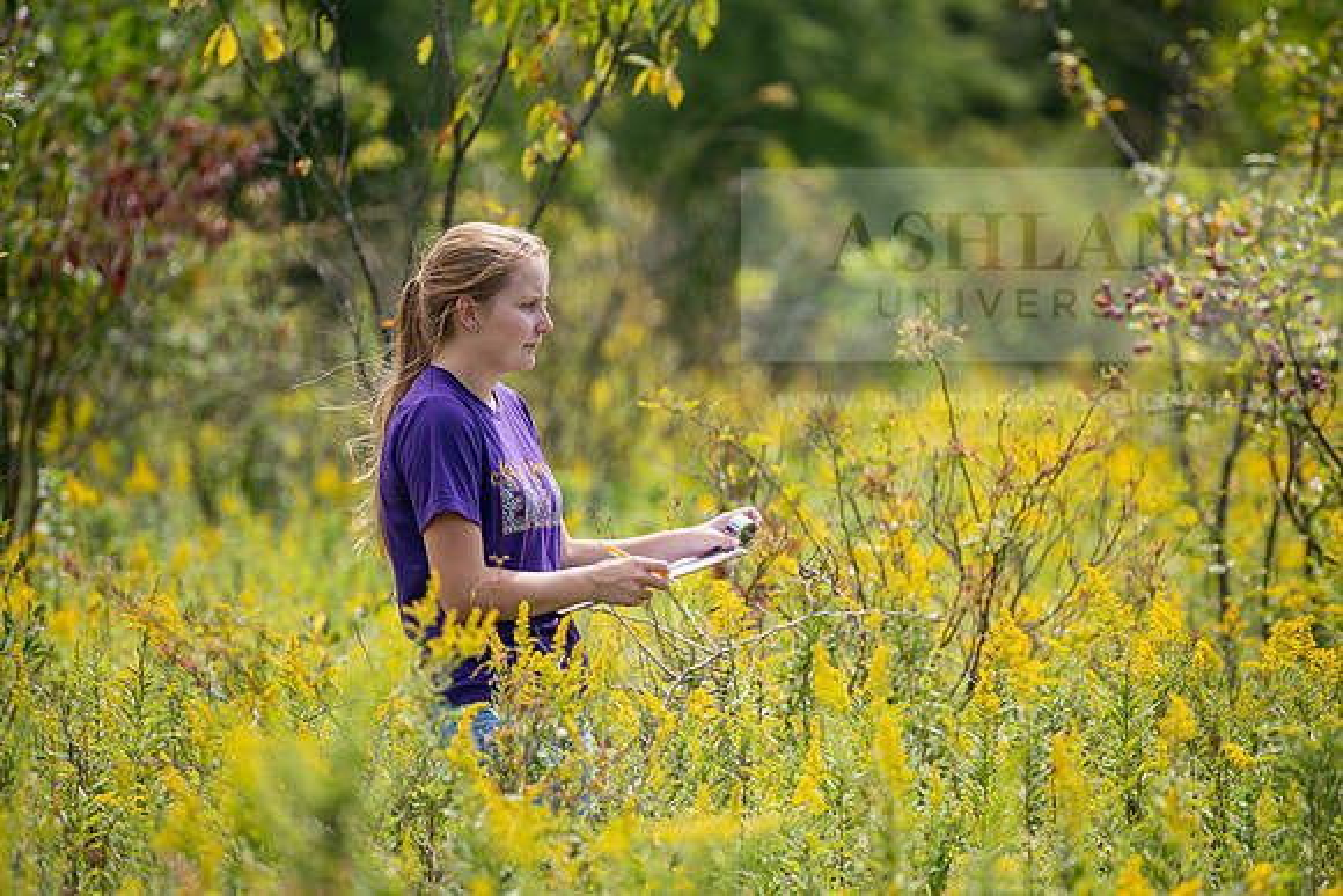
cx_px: 672
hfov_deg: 10.3
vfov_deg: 6.9
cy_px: 448
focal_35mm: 200
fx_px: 7463
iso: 80
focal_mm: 200
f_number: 3.5
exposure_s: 1/500
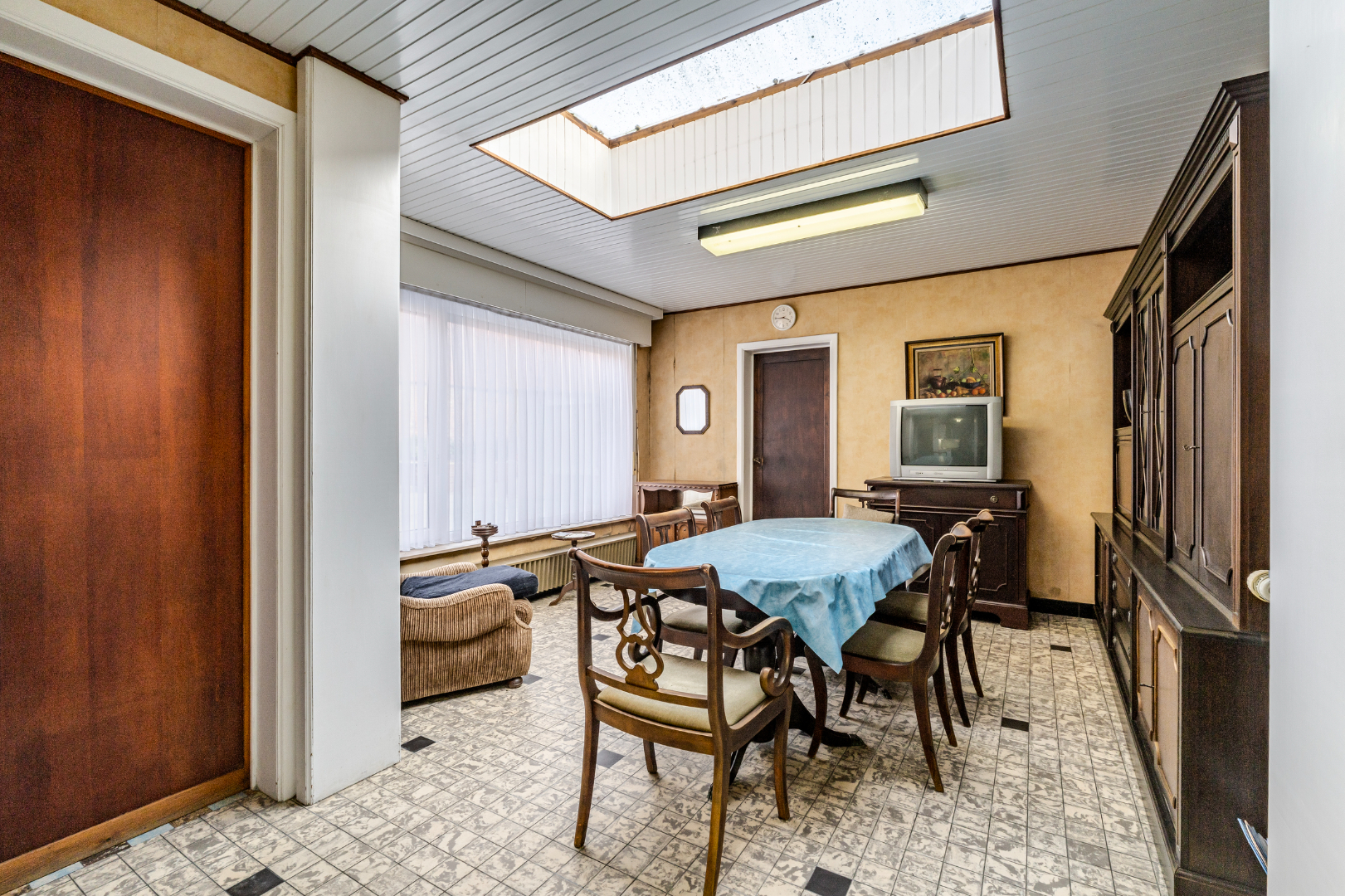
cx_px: 672
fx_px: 598
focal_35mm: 16
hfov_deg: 96.7
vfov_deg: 73.7
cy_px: 448
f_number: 11
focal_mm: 16
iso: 250
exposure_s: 1/40
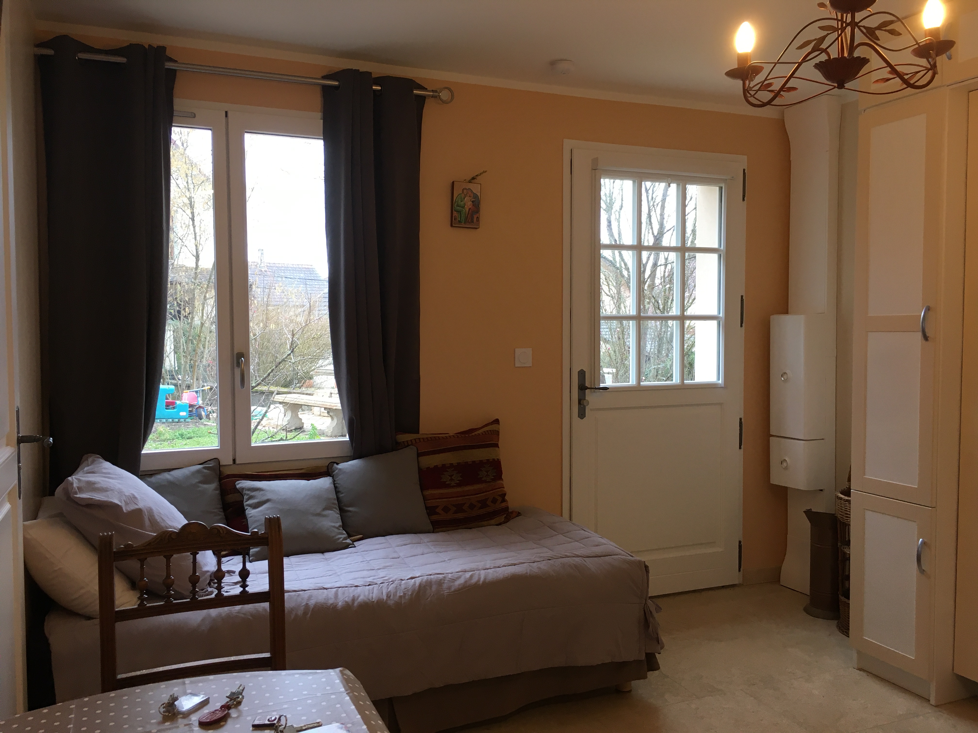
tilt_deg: -3.5
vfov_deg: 48.2
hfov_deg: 61.7
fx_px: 819
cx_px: 489
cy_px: 366
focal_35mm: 29
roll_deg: -0.1
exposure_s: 1/33
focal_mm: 4.15
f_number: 2.2
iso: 40
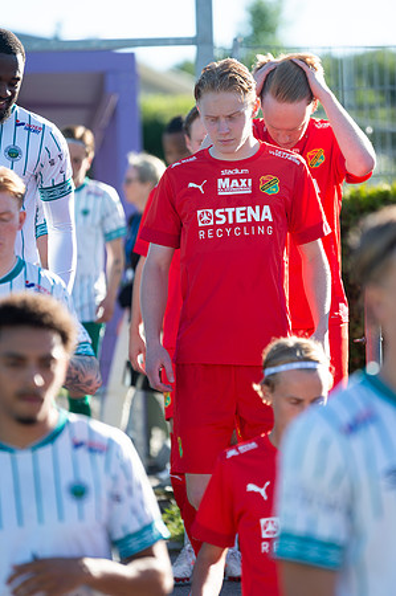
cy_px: 298
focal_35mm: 200
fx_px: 3307
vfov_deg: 10.3
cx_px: 198
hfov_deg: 6.9
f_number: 5
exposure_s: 1/800
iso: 320
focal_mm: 200
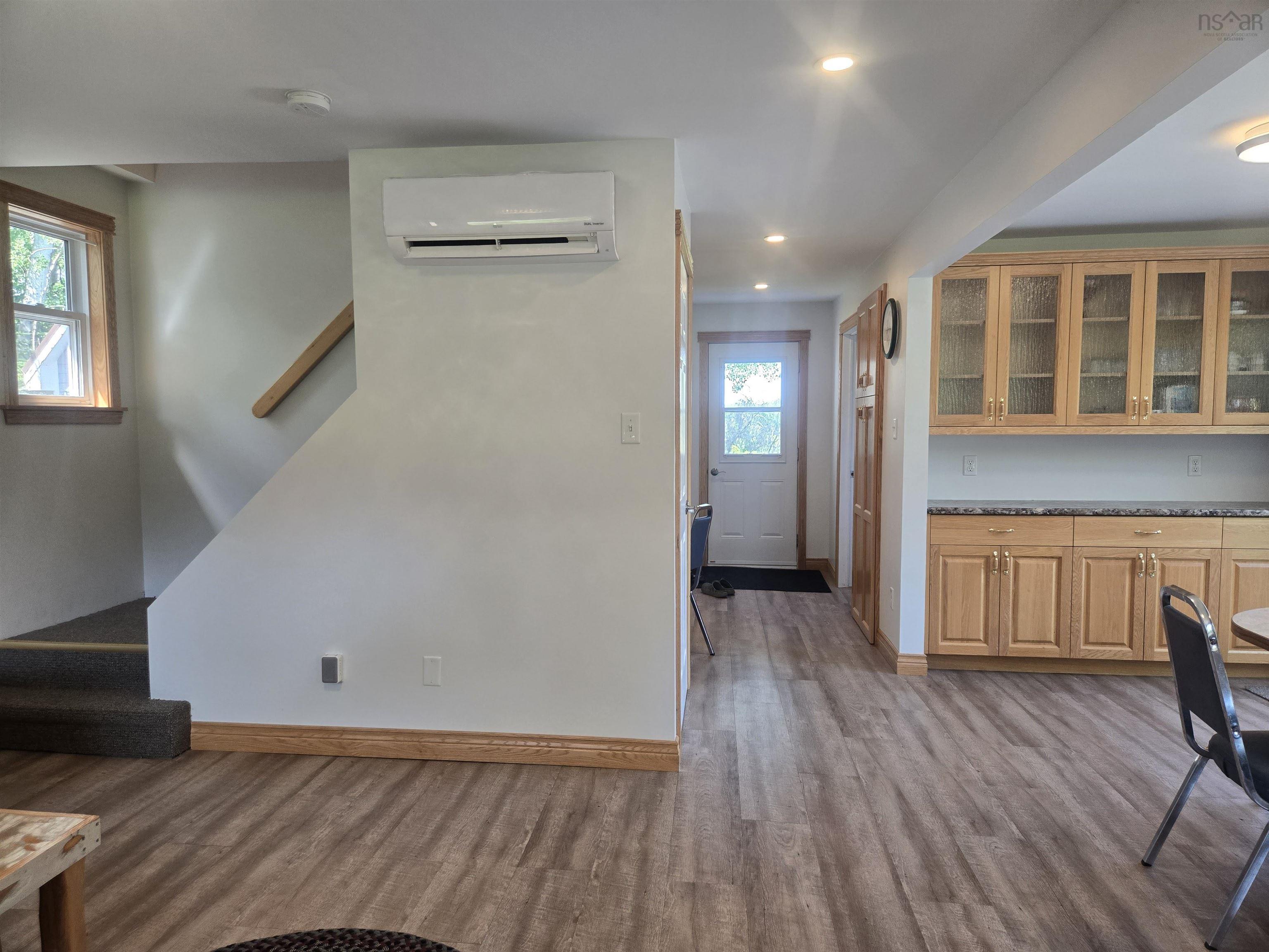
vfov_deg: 58.9
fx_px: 843
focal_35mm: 23
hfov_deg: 73.9
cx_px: 634
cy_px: 476
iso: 125
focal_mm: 5.4
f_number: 1.8
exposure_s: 1/120
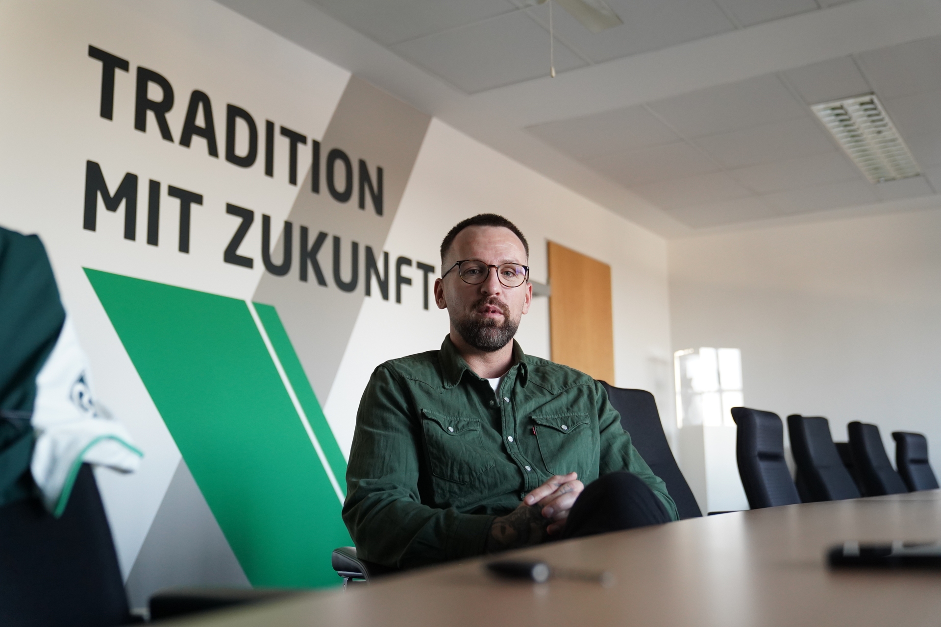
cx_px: 470
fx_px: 993
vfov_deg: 35.1
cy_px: 314
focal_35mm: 38
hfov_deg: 50.7
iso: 2500
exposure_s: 1/250
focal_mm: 38
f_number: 2.8
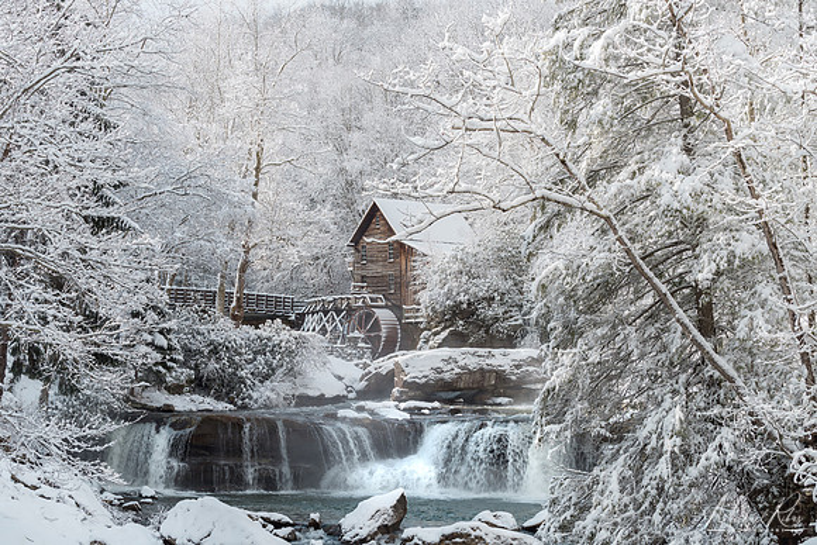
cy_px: 272
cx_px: 408
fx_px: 1634
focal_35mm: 72
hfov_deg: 28.1
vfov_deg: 18.9
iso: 64
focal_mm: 72
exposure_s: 1/60
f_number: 13
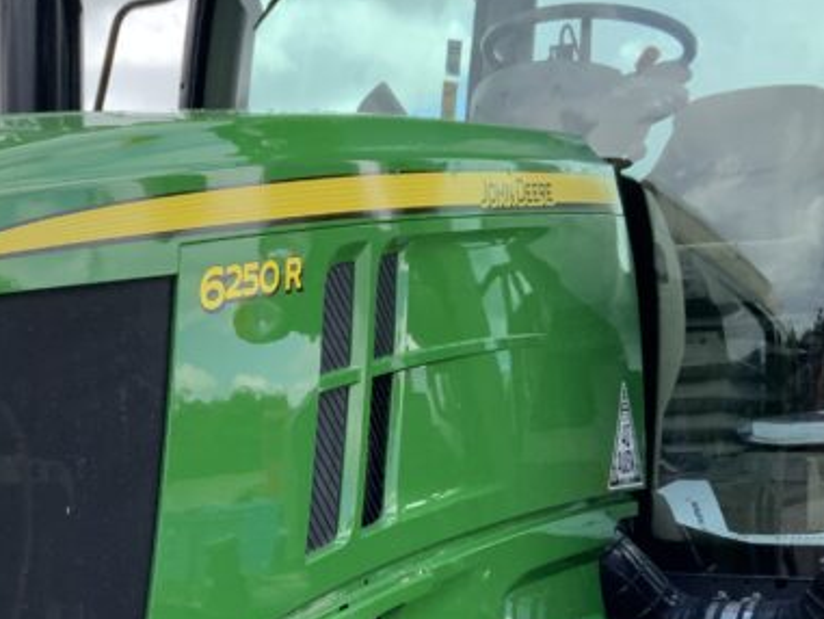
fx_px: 1857
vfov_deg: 18.5
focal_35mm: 78
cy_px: 574
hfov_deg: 24.4
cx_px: 97
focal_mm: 3
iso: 16
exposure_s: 1/386
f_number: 1.8
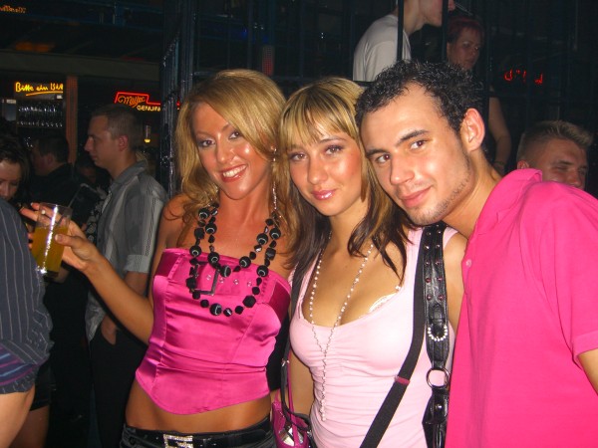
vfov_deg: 37.7
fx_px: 656
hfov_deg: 49.0
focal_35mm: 38
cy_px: 224
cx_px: 299
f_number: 2.8
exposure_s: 1/60
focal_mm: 7.9
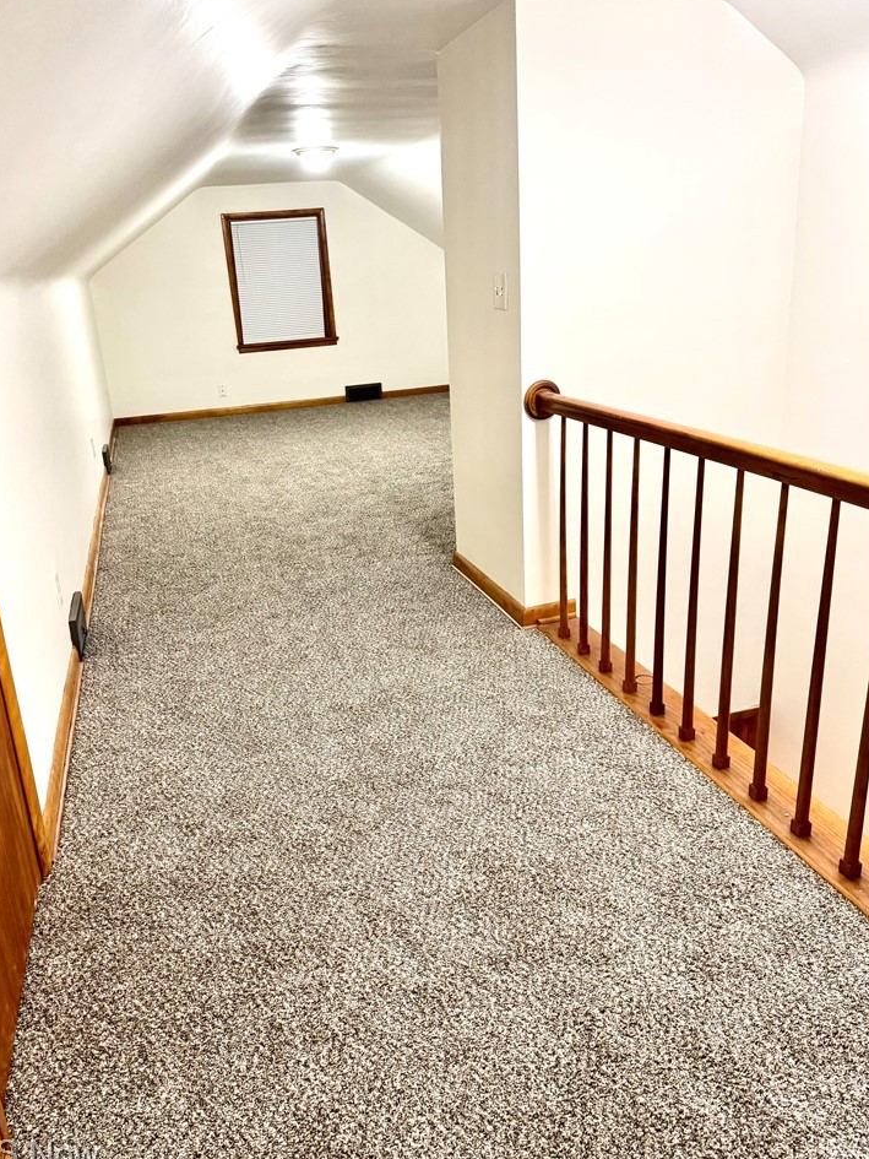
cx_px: 408
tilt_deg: -19.0
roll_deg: +4.4
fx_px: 870
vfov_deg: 67.3
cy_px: 560
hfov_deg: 53.0
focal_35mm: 26
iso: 320
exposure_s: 1/60
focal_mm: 6.76
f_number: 1.78
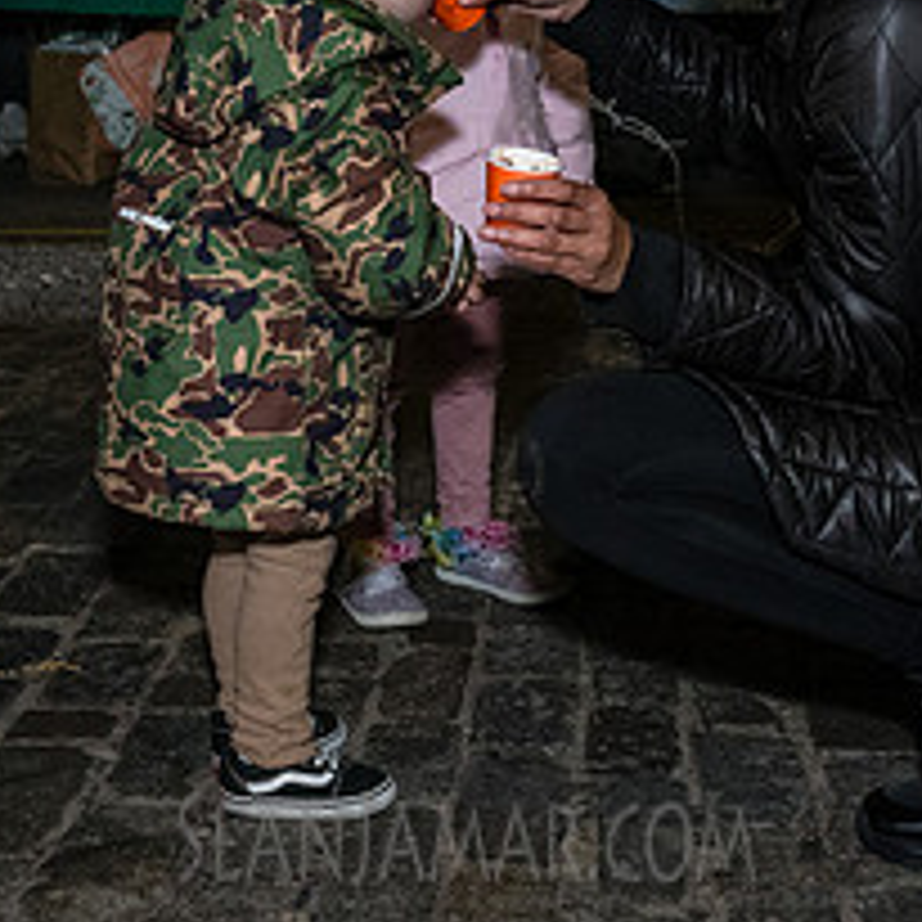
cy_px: 24
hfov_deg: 21.6
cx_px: 435
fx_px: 2411
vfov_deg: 21.0
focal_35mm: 80
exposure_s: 1/160
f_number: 4.5
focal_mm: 31
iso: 4000
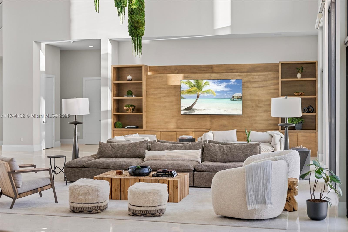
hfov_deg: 39.6
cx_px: 174
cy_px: 116
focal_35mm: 50
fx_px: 483
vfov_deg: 27.0
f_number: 2
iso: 500
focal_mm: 50
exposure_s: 1/160
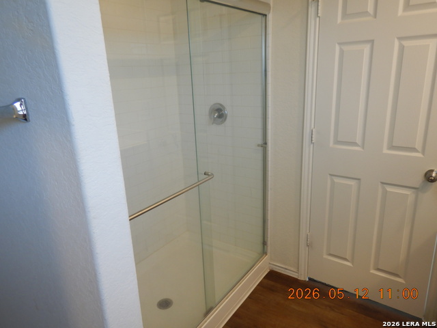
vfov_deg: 56.8
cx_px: 218
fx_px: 303
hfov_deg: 71.6
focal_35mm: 24
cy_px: 164
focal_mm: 4.3
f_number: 2.8
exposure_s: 1/30
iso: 140
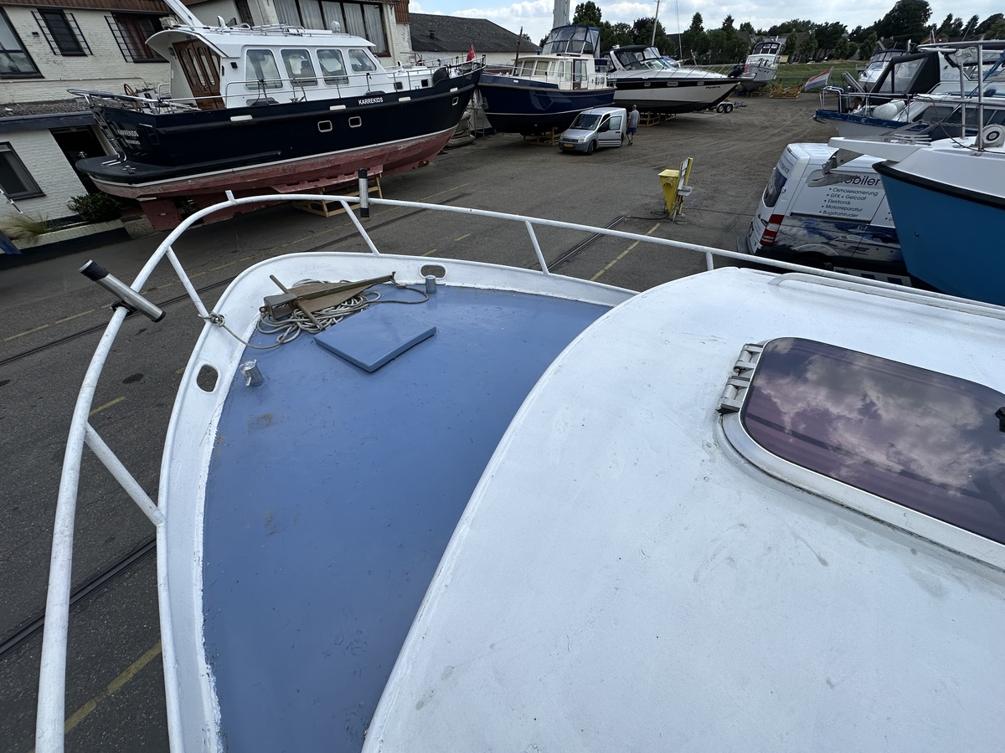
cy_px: 376
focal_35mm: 14
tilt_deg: -37.6
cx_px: 502
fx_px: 406
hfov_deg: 102.1
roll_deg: +2.2
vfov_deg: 85.7
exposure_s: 1/2564
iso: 50
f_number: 2.2
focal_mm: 2.22
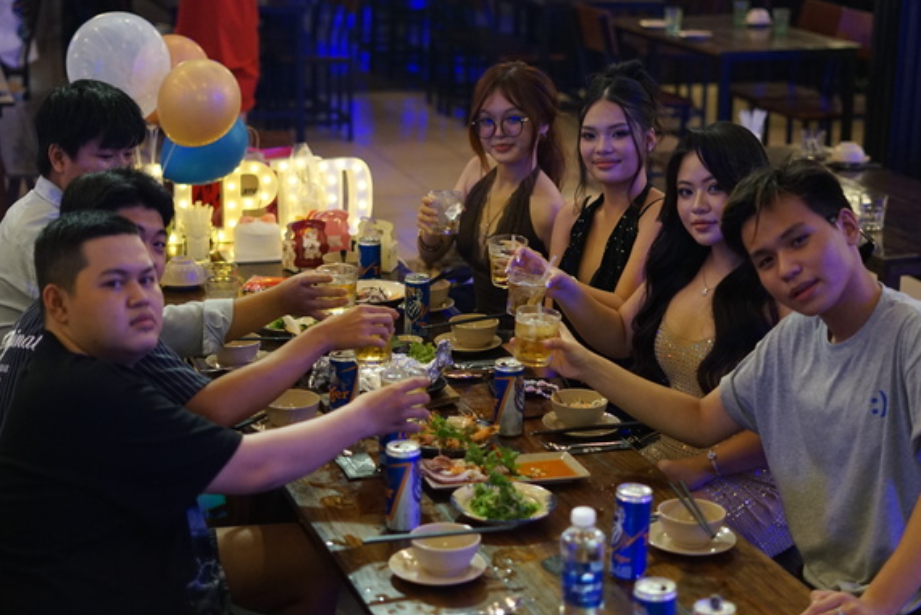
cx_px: 463
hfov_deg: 28.8
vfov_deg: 19.4
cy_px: 248
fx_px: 1791
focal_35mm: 70
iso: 2000
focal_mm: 50
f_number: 2
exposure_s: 1/160
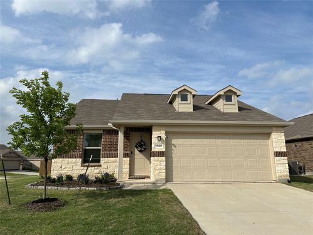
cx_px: 156
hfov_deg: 71.6
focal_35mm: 24
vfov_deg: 56.8
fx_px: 217
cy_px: 118
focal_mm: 6.86
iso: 80
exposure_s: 1/7042
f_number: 1.78
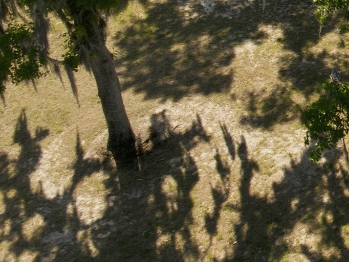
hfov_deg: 18.7
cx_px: 605
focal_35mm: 84
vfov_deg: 16.7
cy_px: -69
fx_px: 847
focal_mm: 12.3
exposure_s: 1/160
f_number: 11
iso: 100
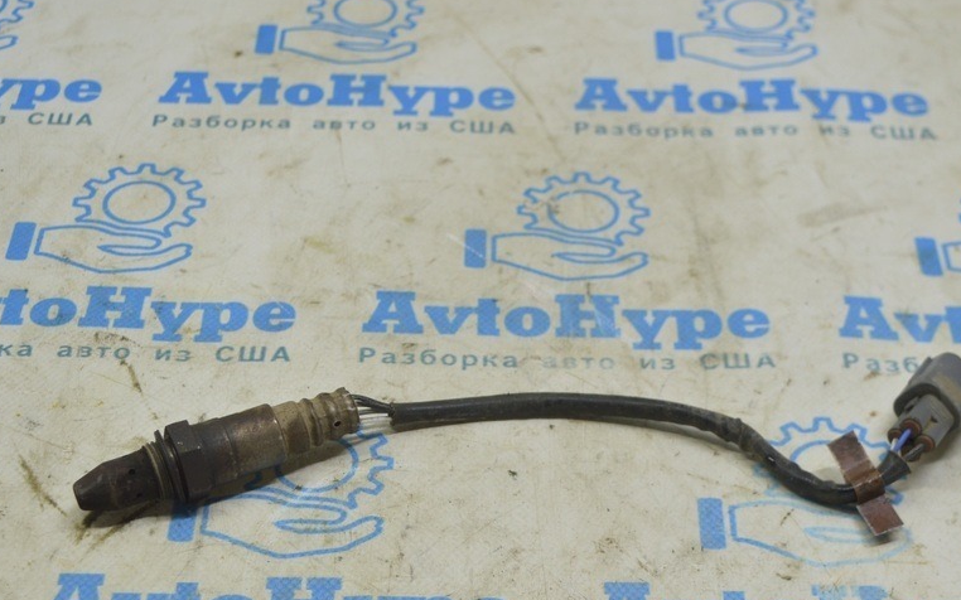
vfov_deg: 16.7
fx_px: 2043
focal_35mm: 78
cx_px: 487
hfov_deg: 26.5
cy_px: 413
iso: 400
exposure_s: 1/40
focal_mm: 38
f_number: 5.6
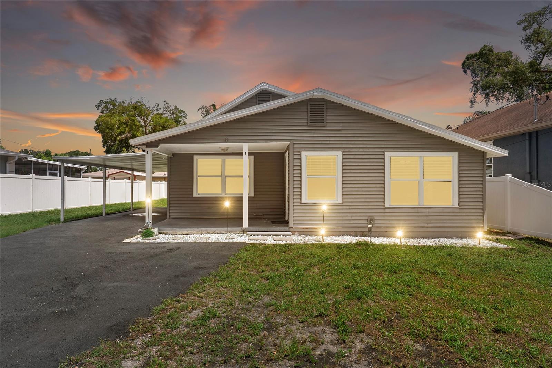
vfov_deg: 59.5
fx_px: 322
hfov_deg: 81.2
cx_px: 276
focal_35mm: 21
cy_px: 184
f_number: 8
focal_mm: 21
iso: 100
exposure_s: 1/320
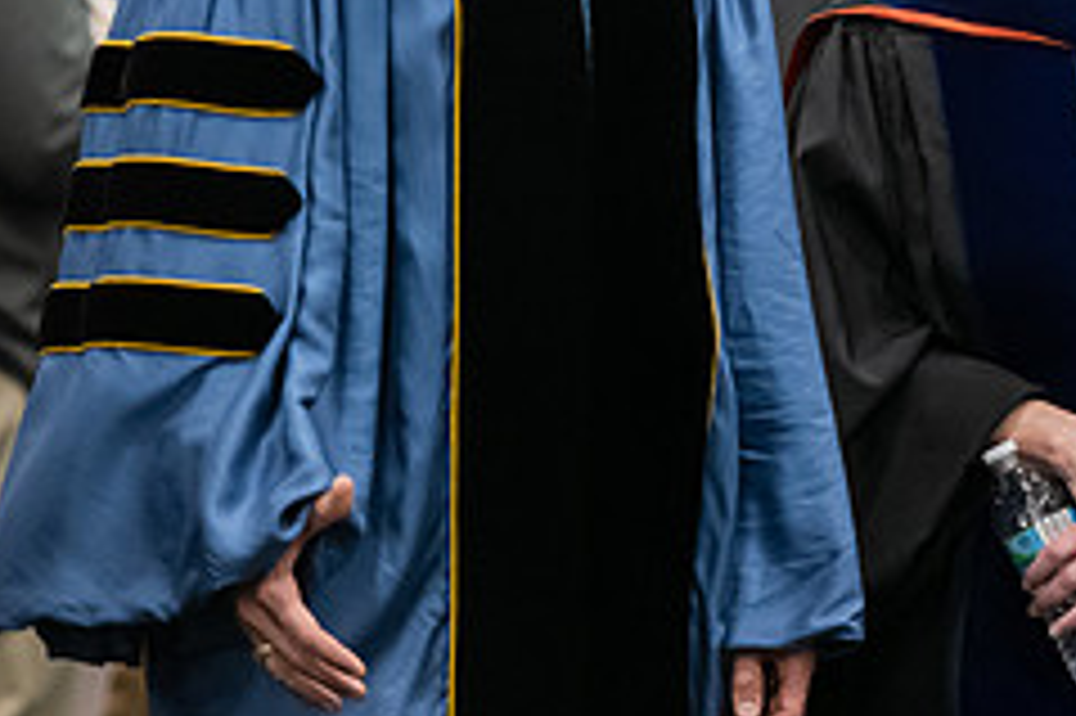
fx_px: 11977
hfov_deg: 5.1
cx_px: 1035
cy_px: 20
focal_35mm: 401
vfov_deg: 3.4
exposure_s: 1/200
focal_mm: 165
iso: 3200
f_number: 3.2
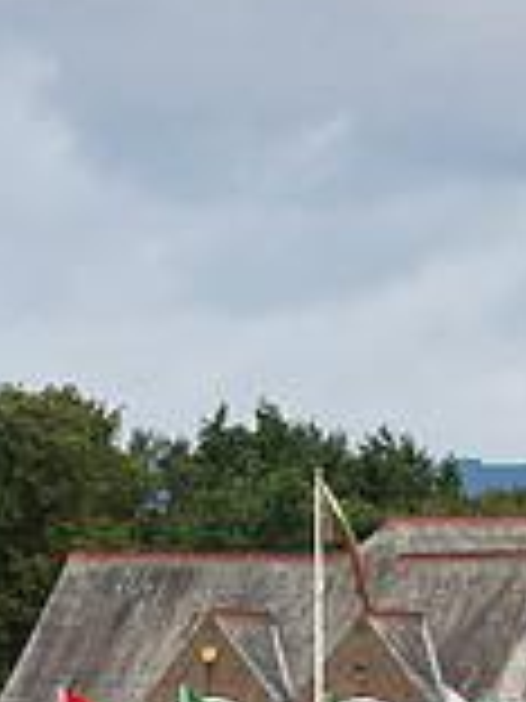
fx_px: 9218
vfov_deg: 4.4
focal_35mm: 455
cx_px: 1281
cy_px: 380
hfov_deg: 3.2
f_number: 5.6
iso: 500
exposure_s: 1/2000
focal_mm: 85
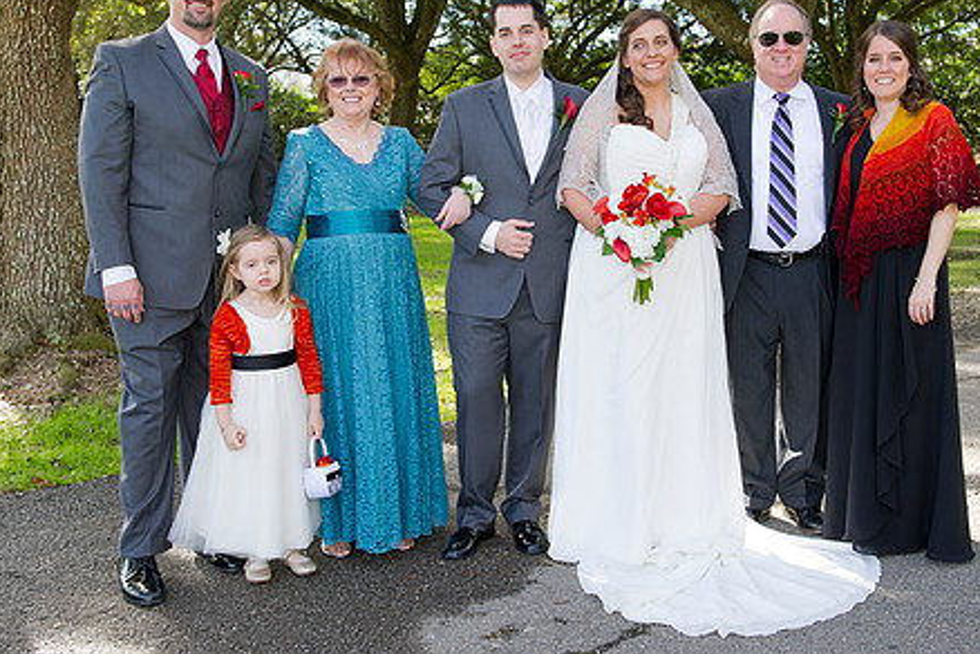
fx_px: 1225
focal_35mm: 45
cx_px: 537
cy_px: 260
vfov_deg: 29.8
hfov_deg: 43.6
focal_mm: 34
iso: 320
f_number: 5.6
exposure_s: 1/125
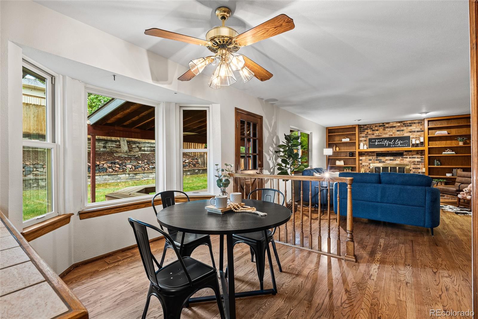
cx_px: 239
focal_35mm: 16
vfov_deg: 73.8
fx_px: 213
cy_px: 160
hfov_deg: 96.7
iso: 200
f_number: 8
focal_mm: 16
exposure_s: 2
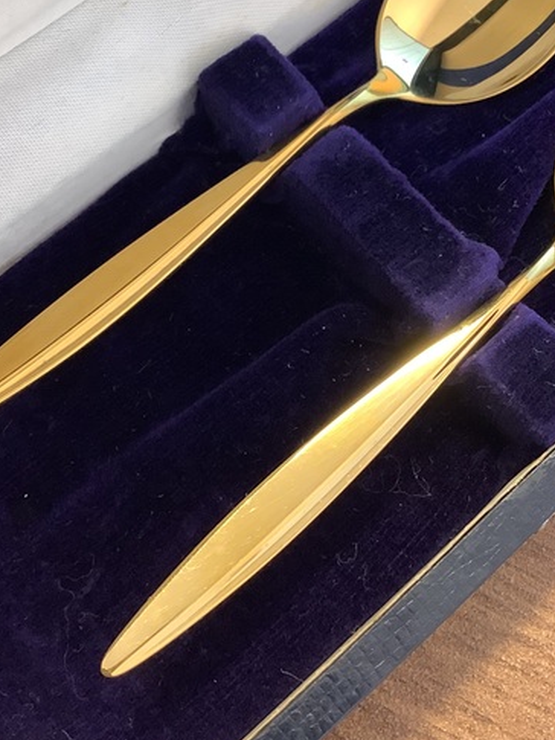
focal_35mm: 46
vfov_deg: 40.5
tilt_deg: -68.3
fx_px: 983
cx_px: 281
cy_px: 226
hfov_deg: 31.5
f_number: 2.4
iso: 200
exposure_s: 1/50
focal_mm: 3.3
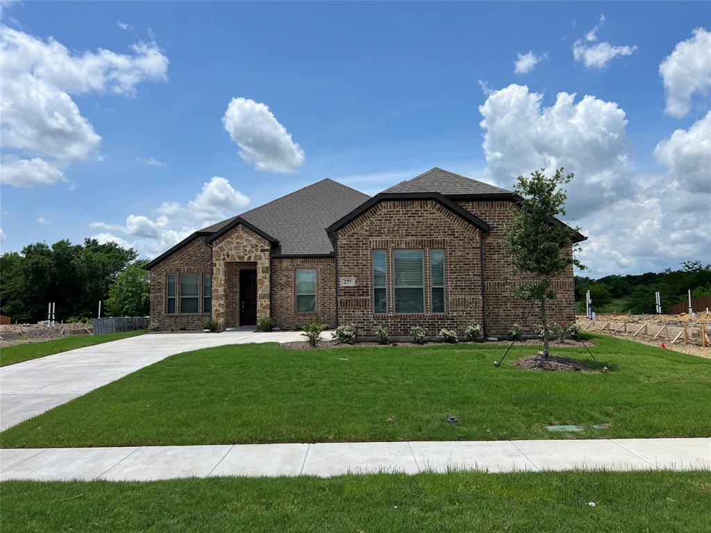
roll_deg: +1.4
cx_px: 356
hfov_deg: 67.3
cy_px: 266
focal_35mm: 26
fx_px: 534
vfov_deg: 53.1
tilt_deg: +2.9
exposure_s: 1/6579
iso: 50
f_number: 1.5
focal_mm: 5.7
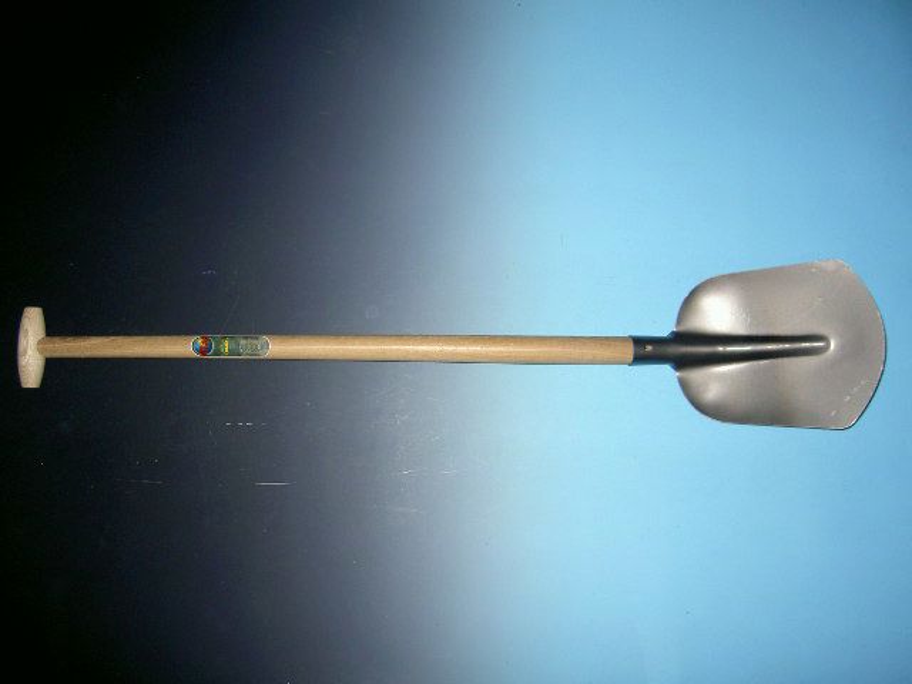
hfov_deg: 54.0
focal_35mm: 34
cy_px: 342
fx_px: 896
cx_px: 456
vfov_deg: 41.8
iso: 100
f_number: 2.8
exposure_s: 1/60
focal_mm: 5.6
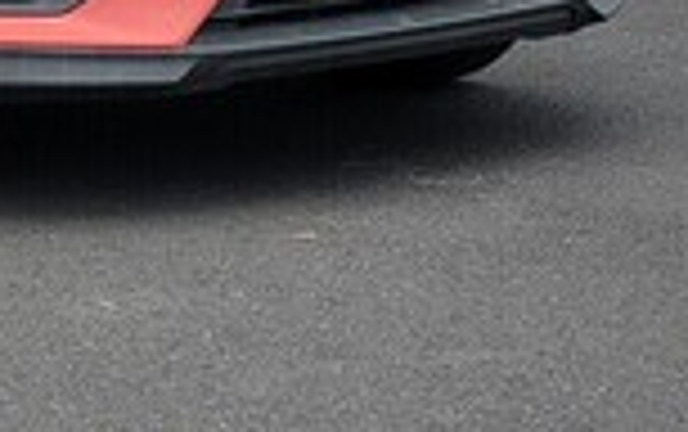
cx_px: -328
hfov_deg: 7.1
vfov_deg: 4.5
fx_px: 5425
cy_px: -331
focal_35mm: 289
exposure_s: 1/202
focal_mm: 7.12
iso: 25
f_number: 2.4
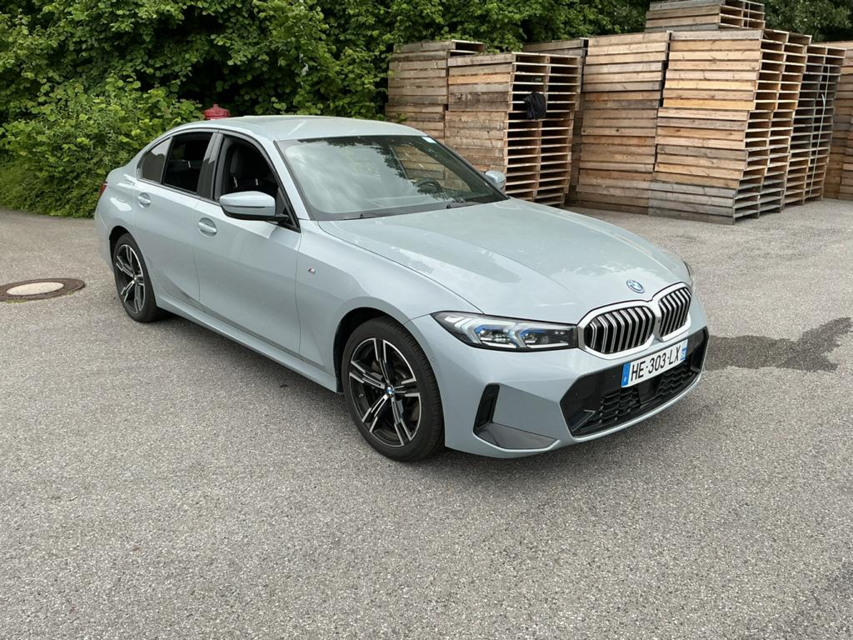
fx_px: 715
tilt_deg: -16.5
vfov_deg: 48.2
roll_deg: +0.8
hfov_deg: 61.7
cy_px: 320
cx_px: 426
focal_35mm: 29
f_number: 1.8
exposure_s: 1/912
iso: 25
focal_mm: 3
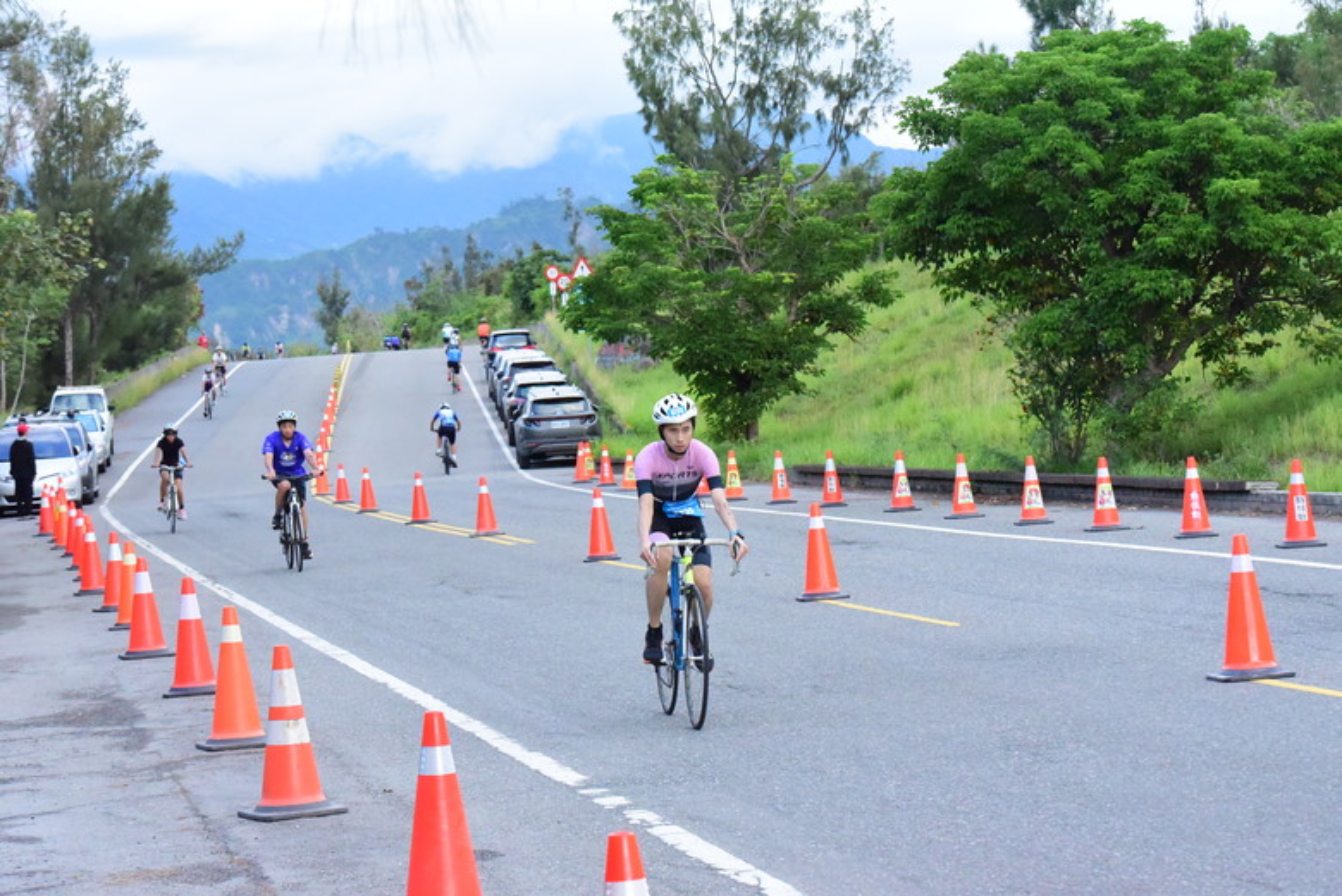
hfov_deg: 18.6
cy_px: 448
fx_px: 4103
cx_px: 671
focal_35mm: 110
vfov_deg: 12.5
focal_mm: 110
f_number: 13
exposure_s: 1/2500
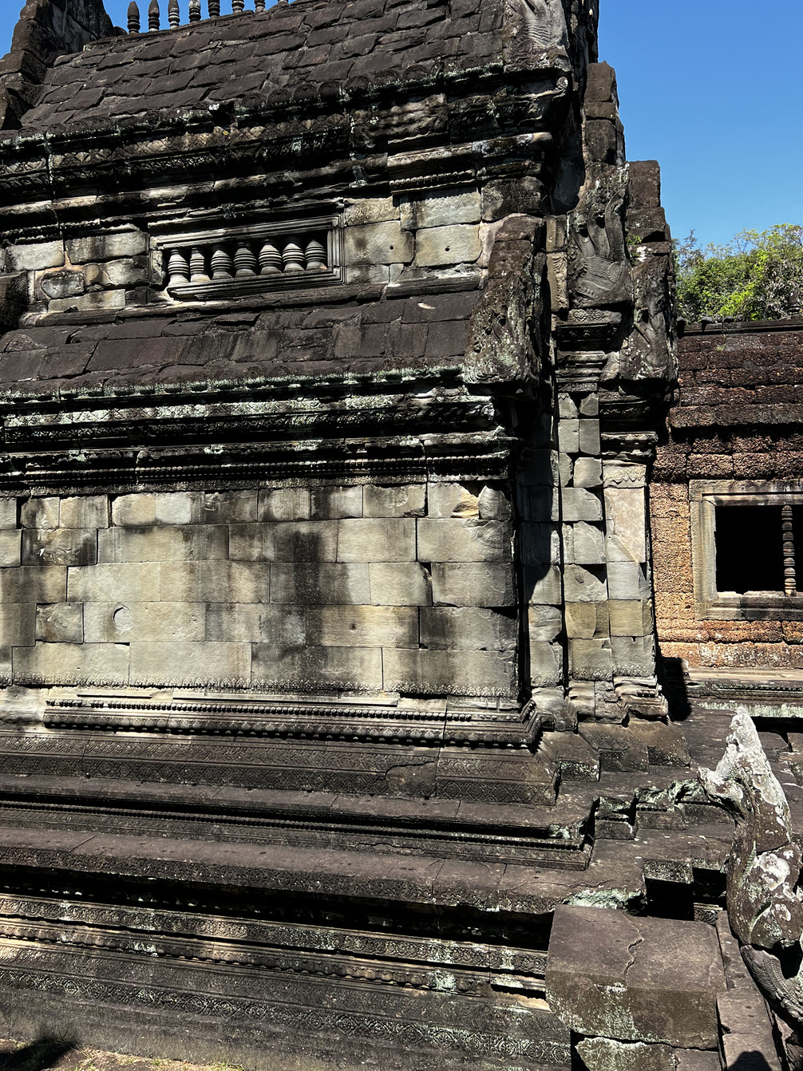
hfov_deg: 45.3
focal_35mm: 31
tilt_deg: +4.9
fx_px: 959
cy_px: 441
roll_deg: +1.9
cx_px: 350
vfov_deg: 58.0
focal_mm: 5.7
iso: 50
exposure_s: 1/1934
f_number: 1.5
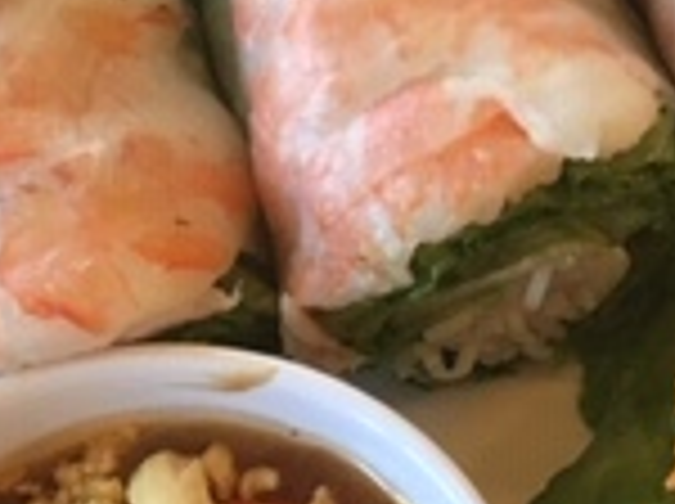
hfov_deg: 15.6
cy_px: 256
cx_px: 711
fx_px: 2414
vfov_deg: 11.9
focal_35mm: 124
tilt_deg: -66.5
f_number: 2.2
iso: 40
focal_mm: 4.15
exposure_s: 1/30
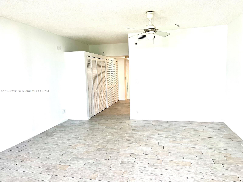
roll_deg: +1.5
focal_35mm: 26
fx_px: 183
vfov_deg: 53.1
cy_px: 91
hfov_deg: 67.3
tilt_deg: -7.0
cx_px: 122
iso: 32
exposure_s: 1/120
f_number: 1.5
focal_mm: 5.7
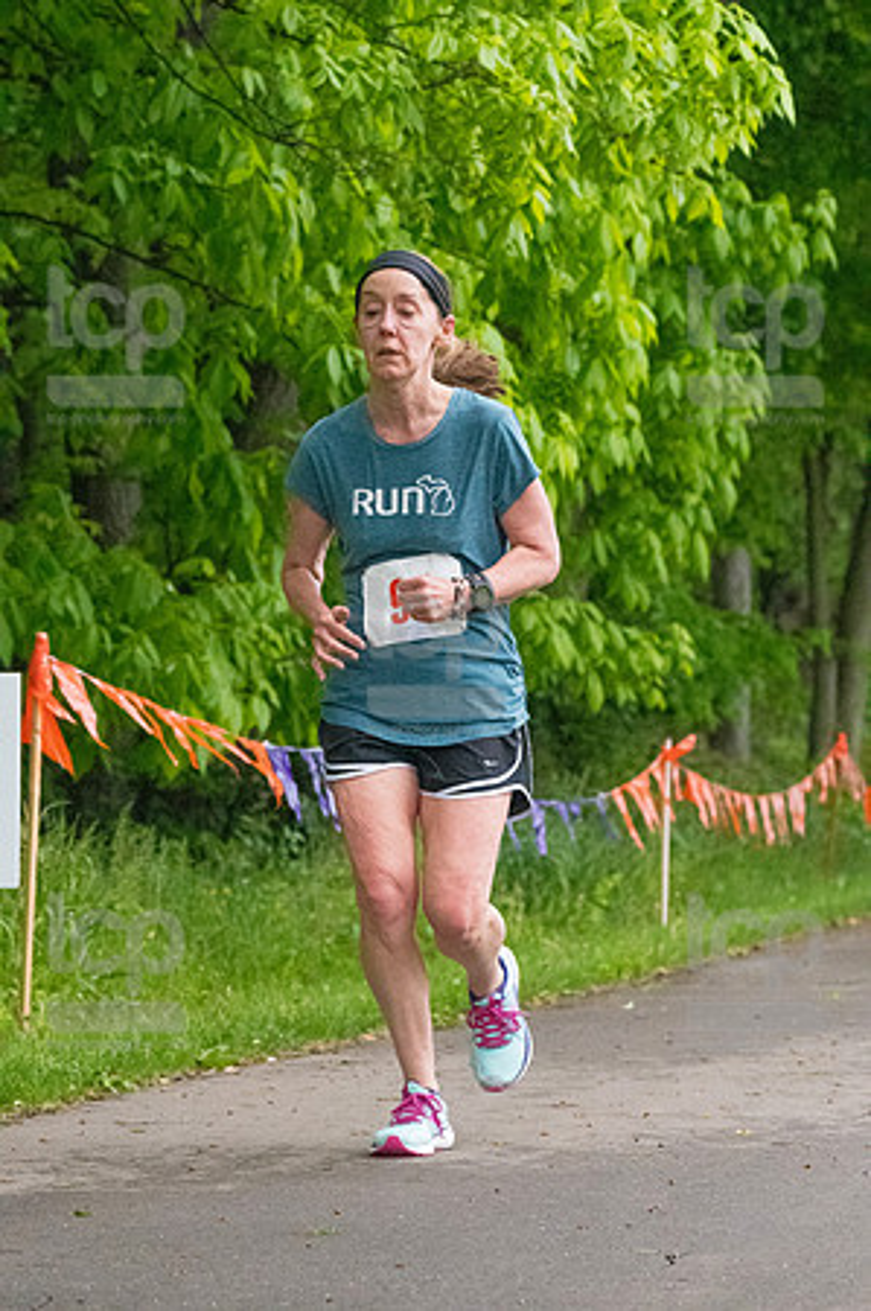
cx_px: 436
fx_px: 5711
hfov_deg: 8.7
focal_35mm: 157
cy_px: 656
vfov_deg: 13.1
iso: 6400
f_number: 5.6
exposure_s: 1/1250
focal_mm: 105
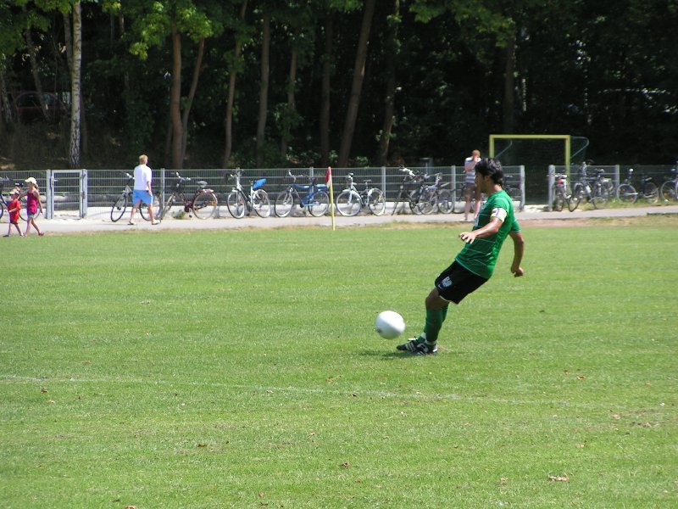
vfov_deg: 6.3
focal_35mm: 236
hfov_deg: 8.4
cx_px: 339
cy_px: 254
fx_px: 4622
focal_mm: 36.1
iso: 50
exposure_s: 1/500
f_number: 3.5
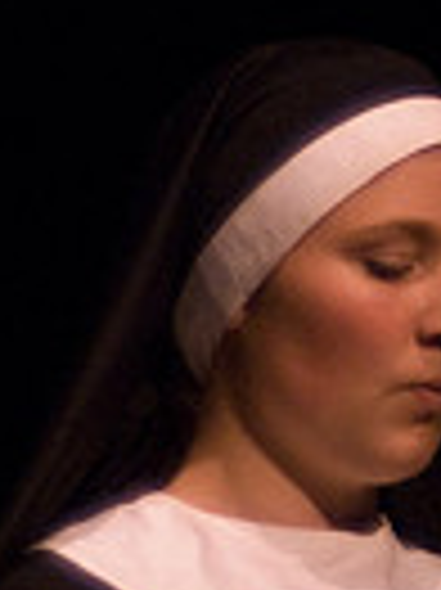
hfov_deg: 3.7
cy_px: 306
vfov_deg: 5.0
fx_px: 6738
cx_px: -518
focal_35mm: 396
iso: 1600
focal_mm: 62
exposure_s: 1/80
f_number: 2.8
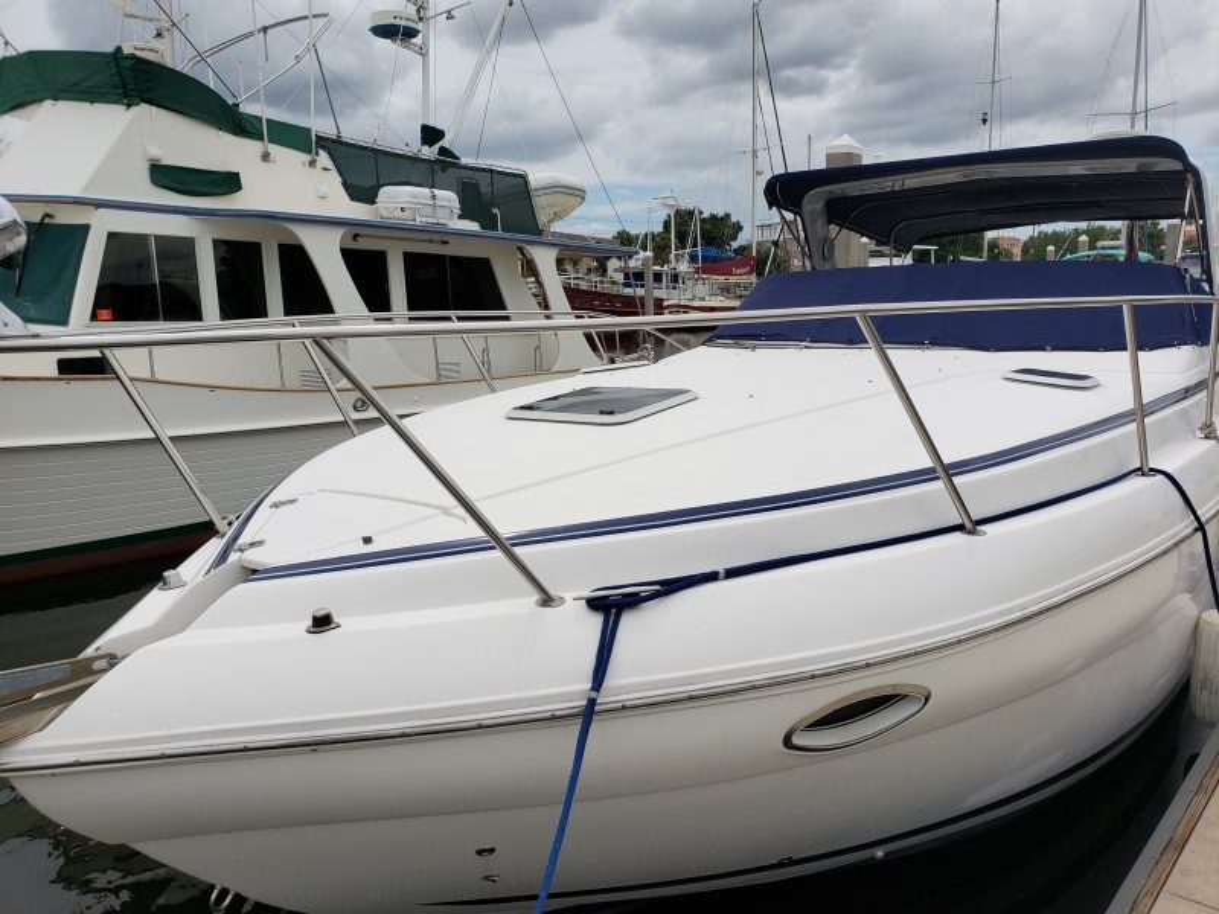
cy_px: 457
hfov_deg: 67.3
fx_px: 916
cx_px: 610
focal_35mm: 26
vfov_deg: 53.1
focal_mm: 4.3
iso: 50
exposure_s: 1/2342
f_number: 2.4
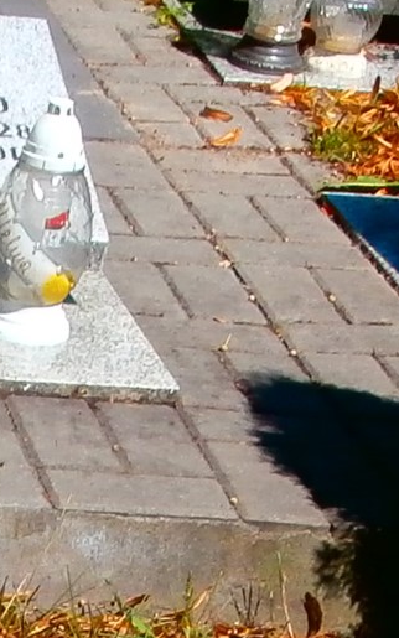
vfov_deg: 13.2
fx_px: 2574
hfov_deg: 8.4
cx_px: -374
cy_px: 1018
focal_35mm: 148
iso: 100
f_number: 3
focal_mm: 4.2
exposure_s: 1/1000
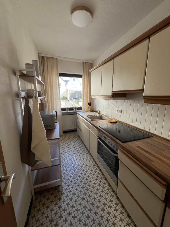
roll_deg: -1.0
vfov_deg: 106.2
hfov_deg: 89.9
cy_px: 114
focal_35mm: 13
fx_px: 85
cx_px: 85
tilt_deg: -11.0
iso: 50
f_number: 1.8
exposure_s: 1/99
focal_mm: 1.57
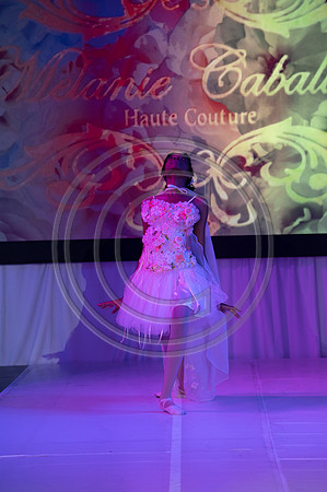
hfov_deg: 8.6
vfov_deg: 12.9
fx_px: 2185
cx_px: 164
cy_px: 246
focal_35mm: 160
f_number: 5.6
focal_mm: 160
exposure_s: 1/400
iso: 2000
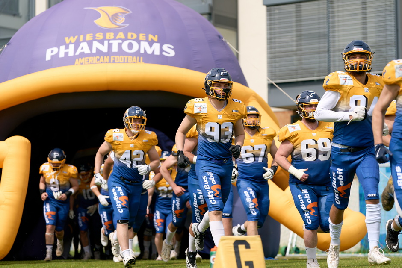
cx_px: 201
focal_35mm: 115
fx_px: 1284
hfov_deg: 17.8
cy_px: 134
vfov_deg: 11.9
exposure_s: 1/4000
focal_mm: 115
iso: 160
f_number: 2.8
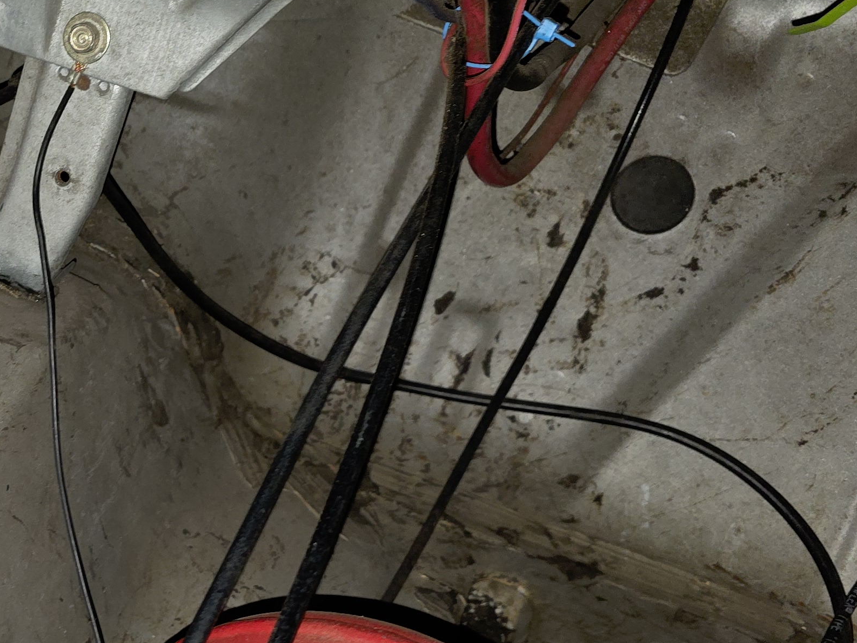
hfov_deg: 30.5
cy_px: 569
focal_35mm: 58
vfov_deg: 24.6
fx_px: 1436
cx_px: -29
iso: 100
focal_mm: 6.3
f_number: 1.7
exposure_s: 1/29.8
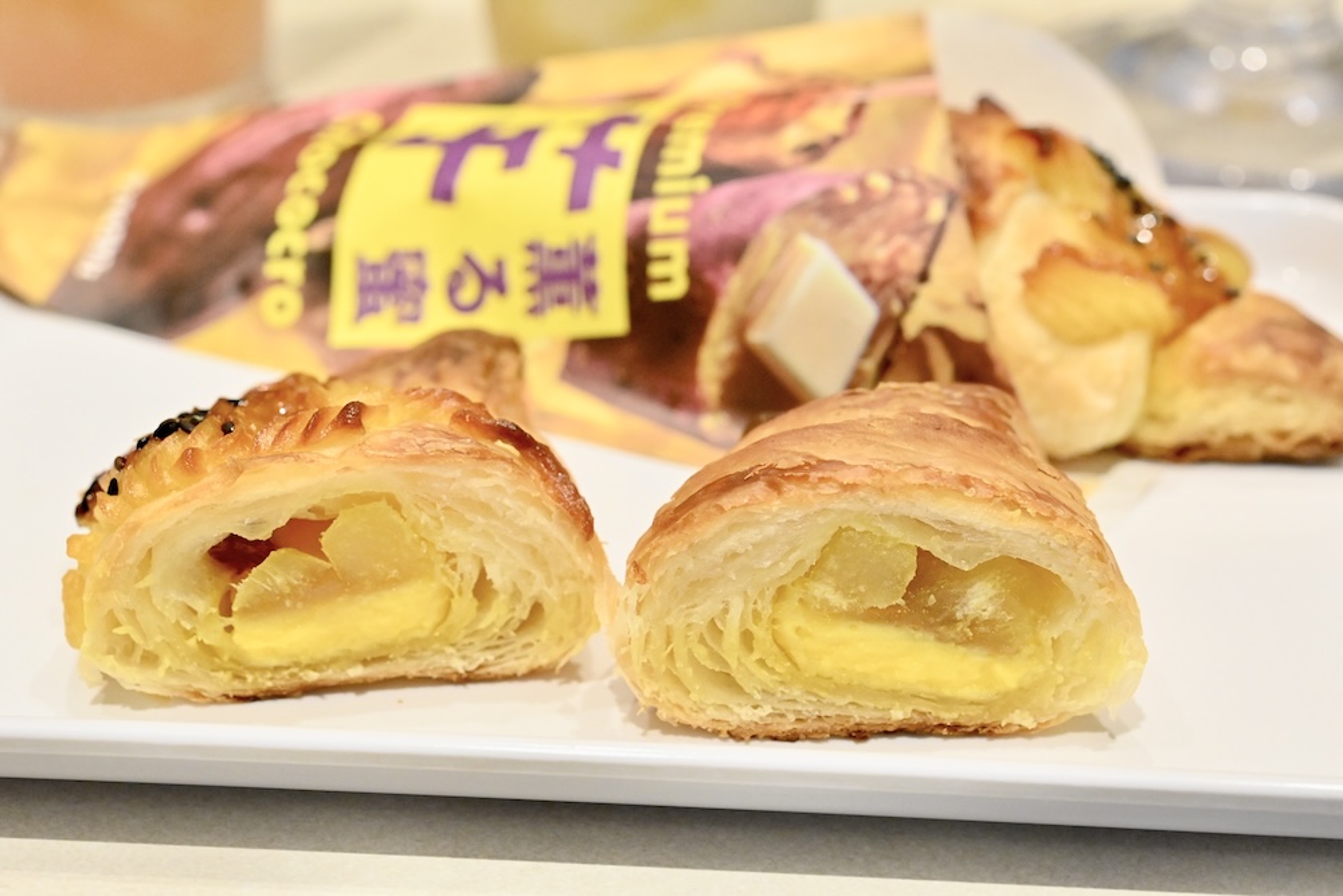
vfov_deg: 22.6
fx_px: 2239
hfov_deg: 33.4
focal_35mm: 60
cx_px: 672
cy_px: 448
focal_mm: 60
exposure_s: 1/200
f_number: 9
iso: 8000
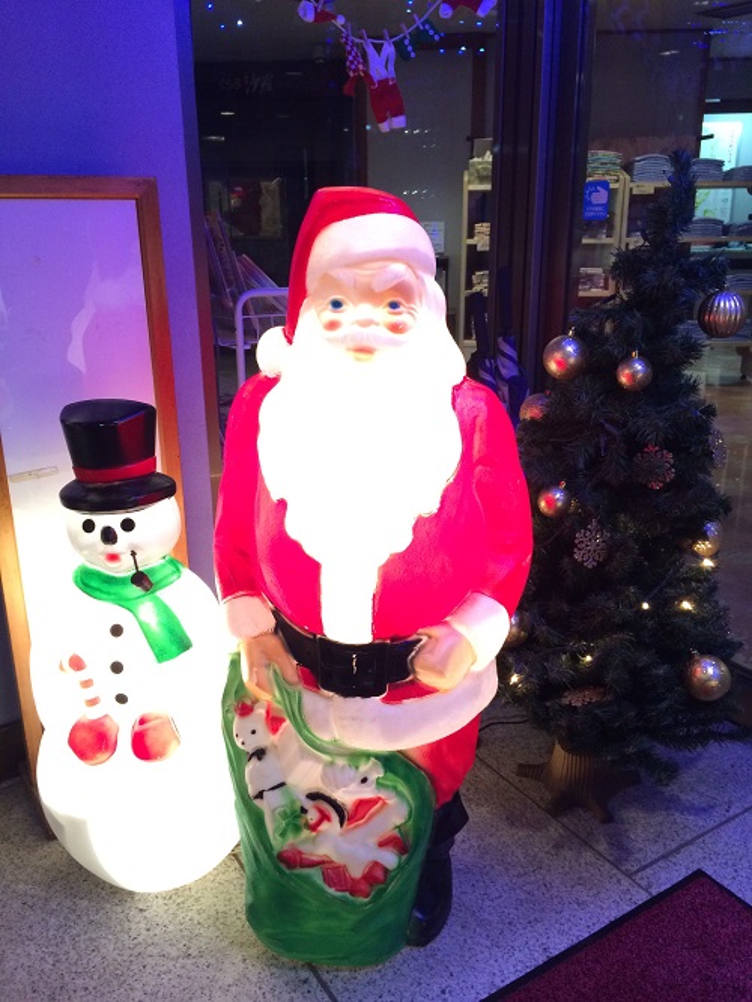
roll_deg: +1.5
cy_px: 501
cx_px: 376
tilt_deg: -18.8
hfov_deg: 48.3
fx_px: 839
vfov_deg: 61.6
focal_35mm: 29
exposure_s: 1/30
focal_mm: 4.15
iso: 160
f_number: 2.2
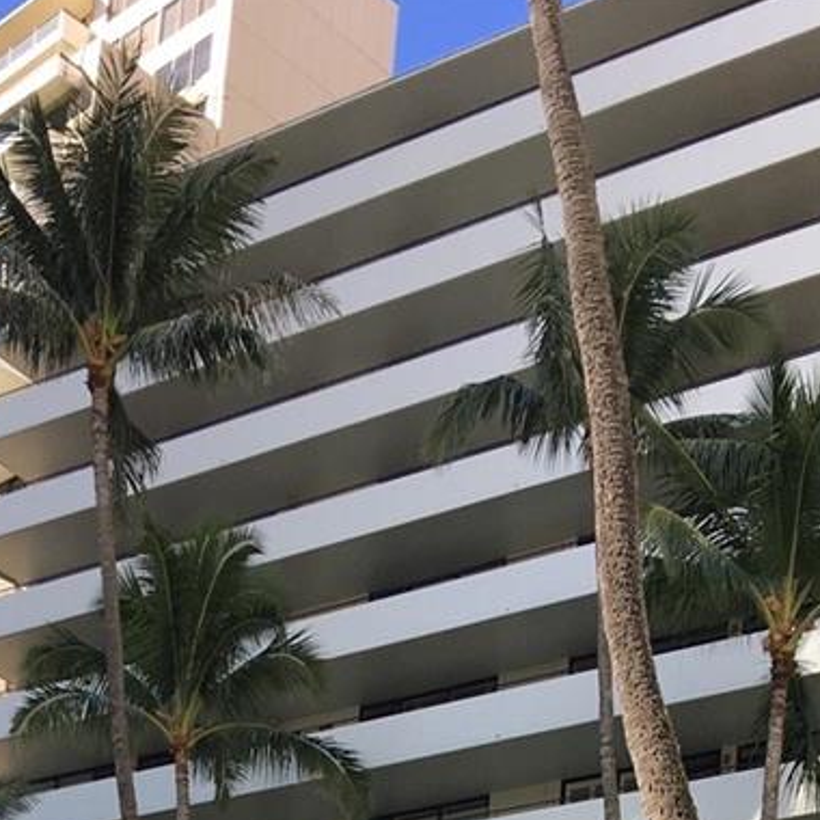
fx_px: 2171
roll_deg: -4.4
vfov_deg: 18.5
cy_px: 1284
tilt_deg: +12.2
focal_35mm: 81
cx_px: 358
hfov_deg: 21.4
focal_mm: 4.15
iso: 25
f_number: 2.2
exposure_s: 1/450
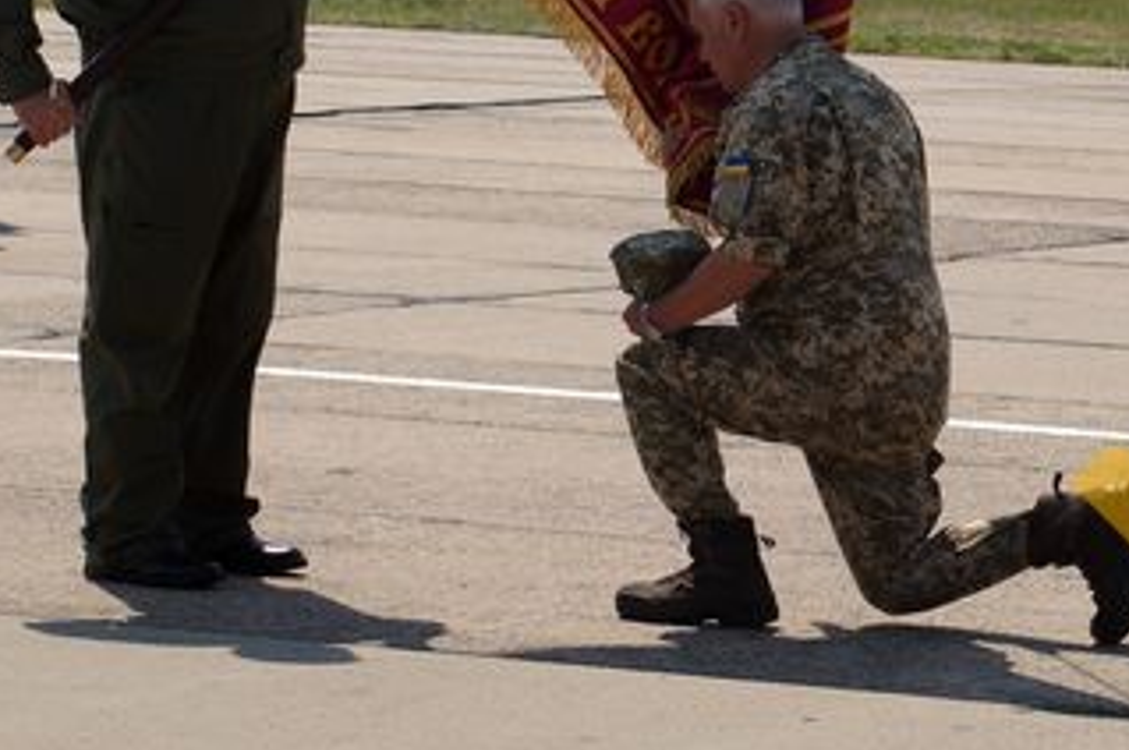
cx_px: 856
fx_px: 7741
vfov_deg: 5.5
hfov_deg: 8.3
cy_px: 27
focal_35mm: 247
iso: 100
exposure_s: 1/320
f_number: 9
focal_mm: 75
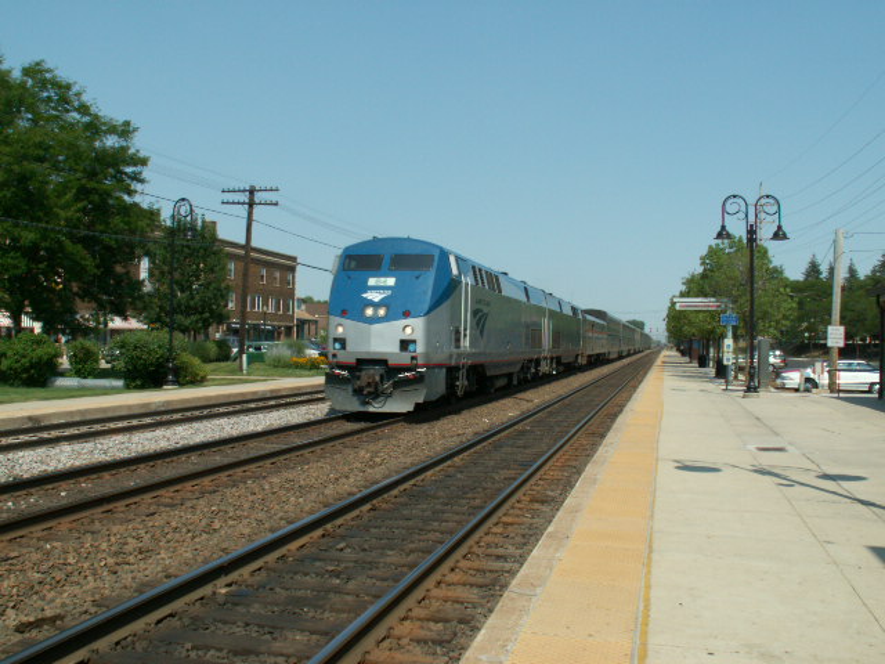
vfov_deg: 40.7
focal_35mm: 35
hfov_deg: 52.6
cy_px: 332
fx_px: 895
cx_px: 442
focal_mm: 5.86
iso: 50
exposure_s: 1/200
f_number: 7.1
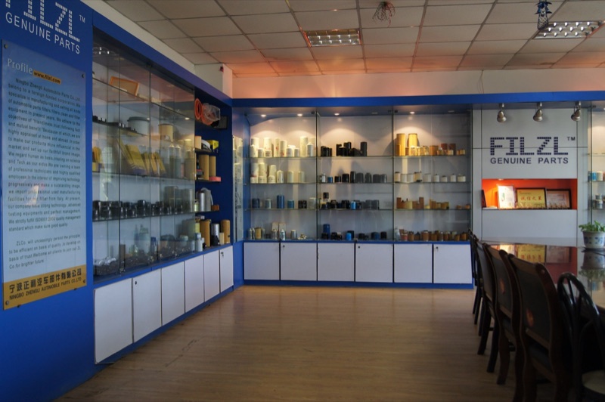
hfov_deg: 57.3
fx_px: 554
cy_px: 201
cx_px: 302
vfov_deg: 39.9
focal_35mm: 33
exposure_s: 1/40
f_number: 4
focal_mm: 22
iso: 400
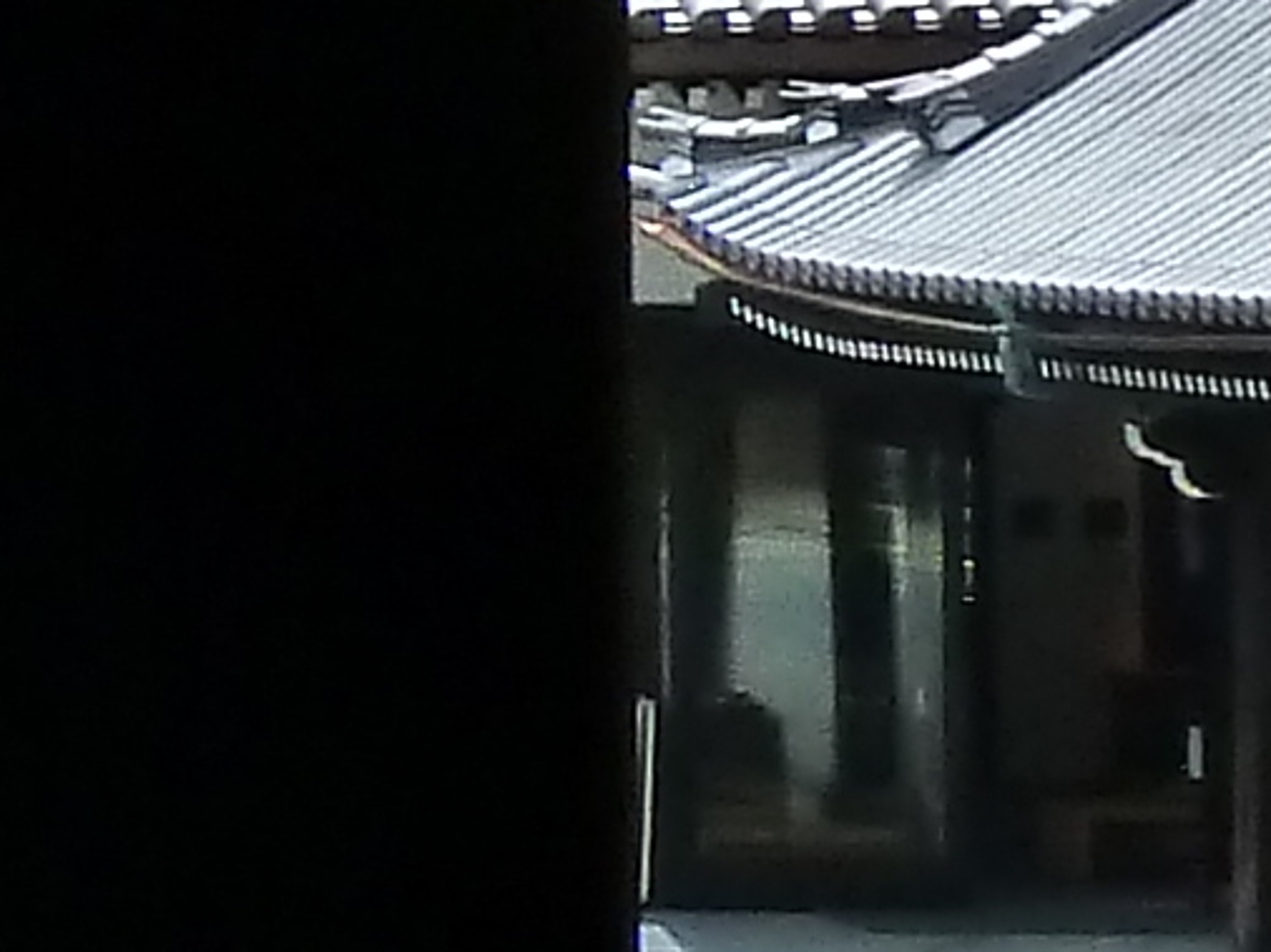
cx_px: -3514
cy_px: -208
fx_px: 12772
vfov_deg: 4.3
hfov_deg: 5.2
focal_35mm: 348
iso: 200
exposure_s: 1/400
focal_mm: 7.3
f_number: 5
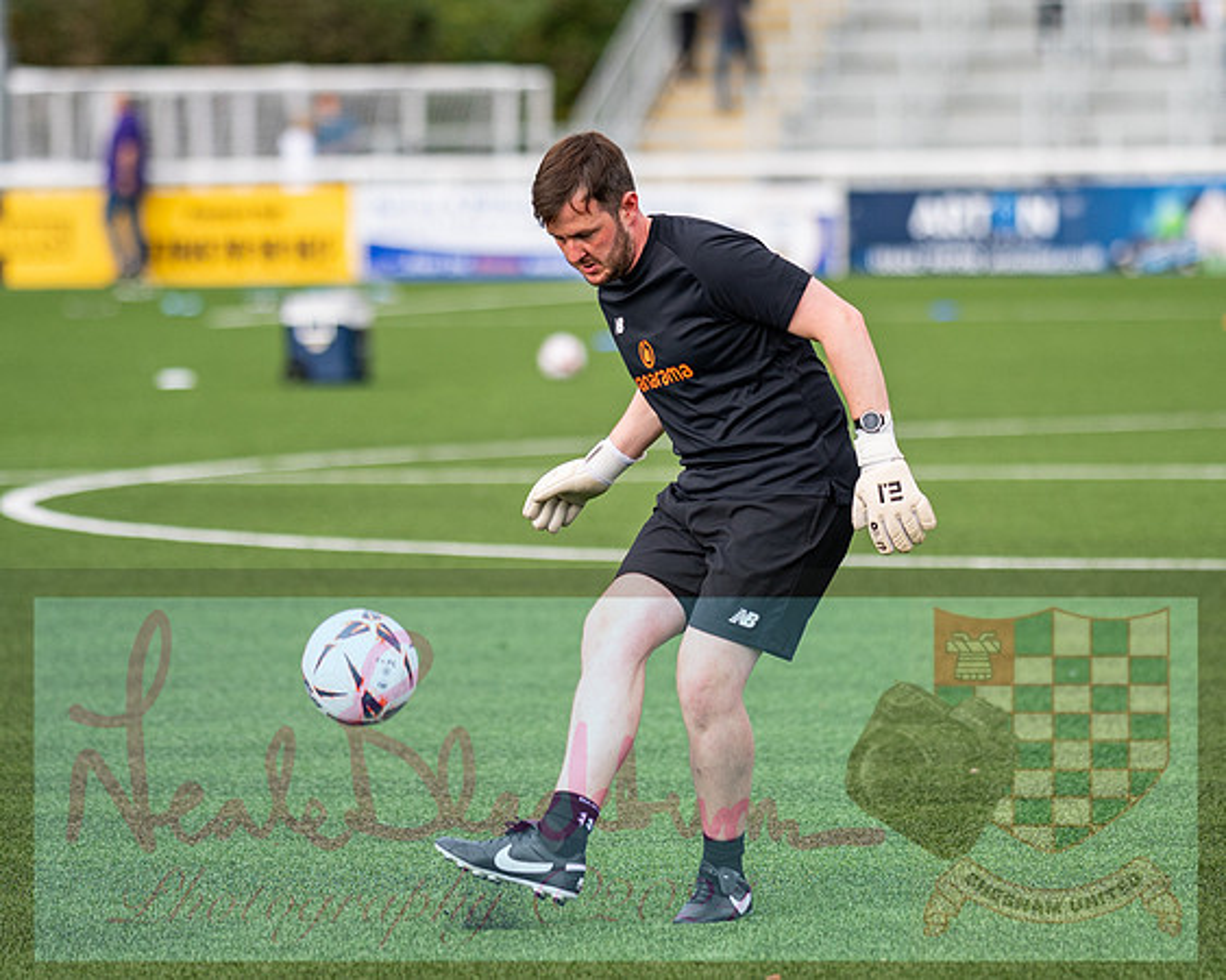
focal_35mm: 287
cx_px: 726
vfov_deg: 5.4
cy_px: 465
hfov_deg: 6.7
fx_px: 10405
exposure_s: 1/3200
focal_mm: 135
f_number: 1.8
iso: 200
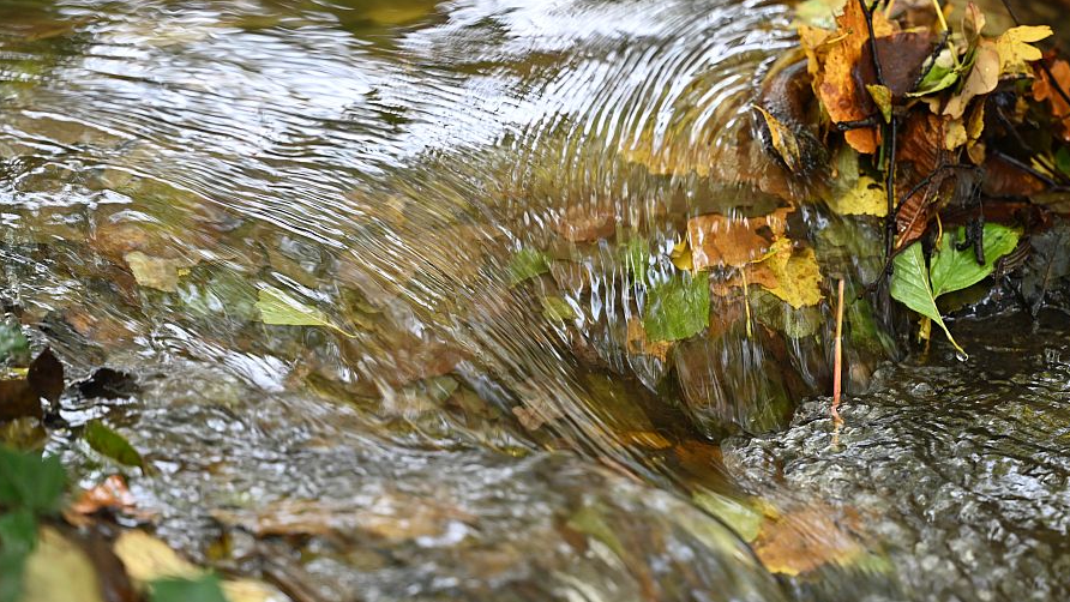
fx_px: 4200
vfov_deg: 8.2
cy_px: 323
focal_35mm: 148
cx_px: 579
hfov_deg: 14.5
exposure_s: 1/125
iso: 640
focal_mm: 105
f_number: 2.8
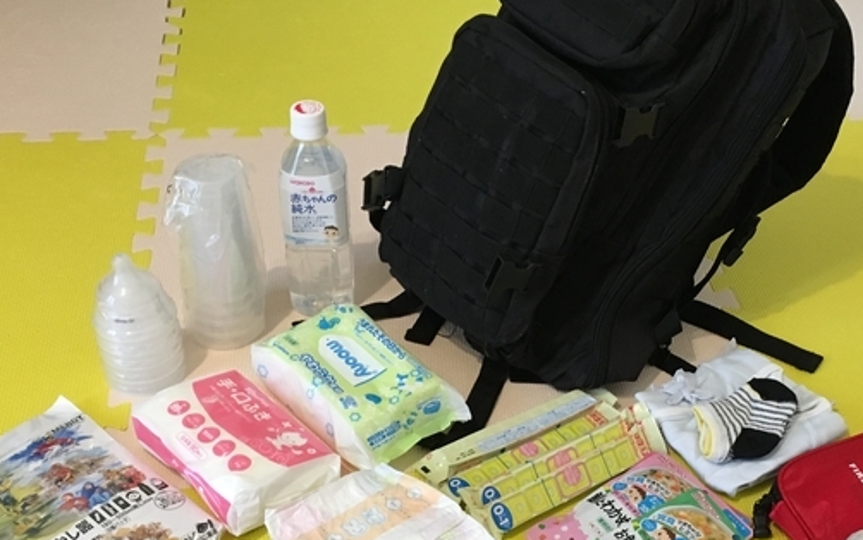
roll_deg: -3.5
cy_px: 377
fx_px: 1153
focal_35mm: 49
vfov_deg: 26.2
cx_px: 523
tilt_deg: -40.9
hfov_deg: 40.8
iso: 125
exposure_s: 1/30
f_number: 2.2
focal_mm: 4.15
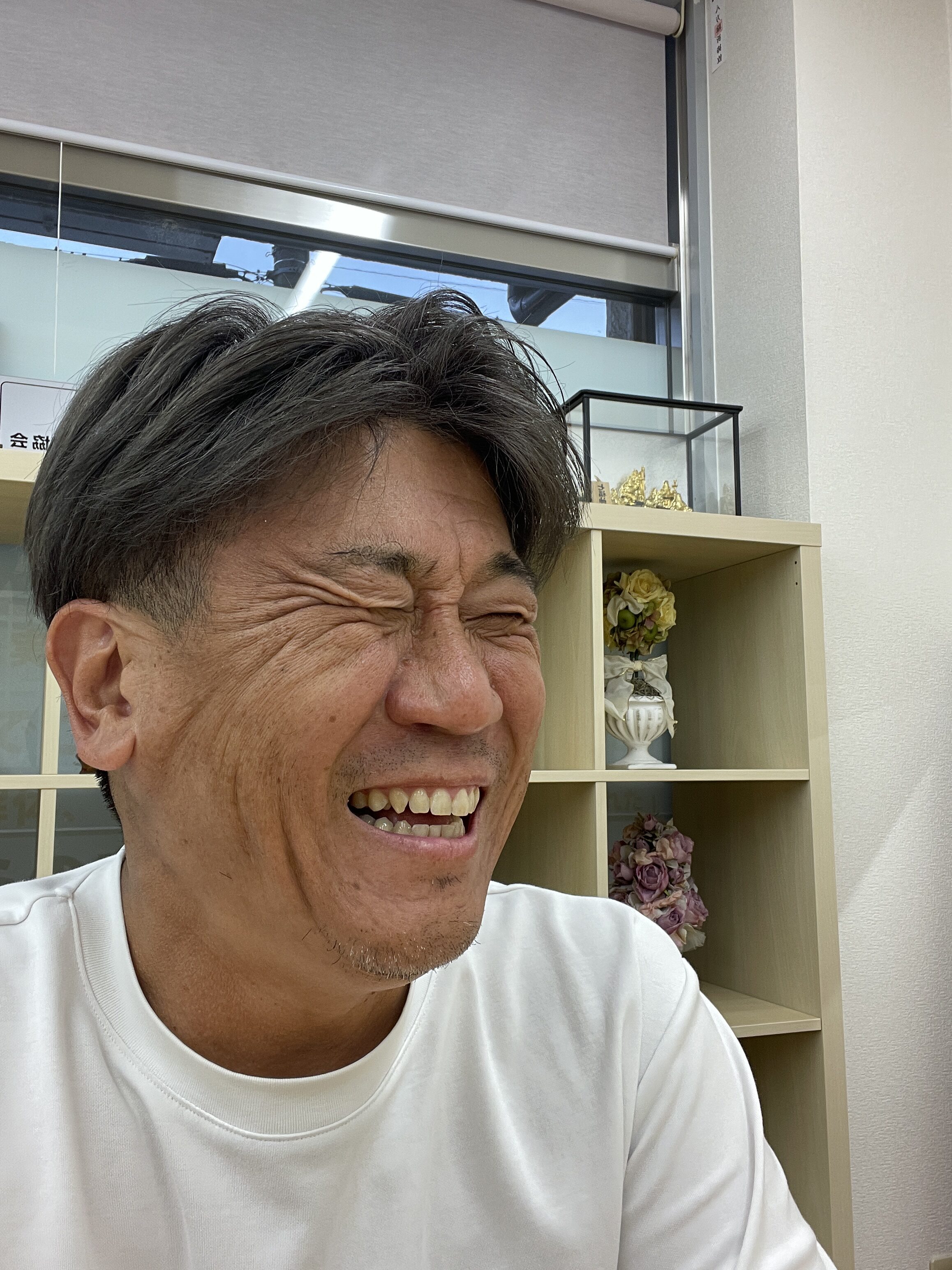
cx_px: 476
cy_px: 635
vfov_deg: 60.0
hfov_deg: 46.8
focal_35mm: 30
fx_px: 1100
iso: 100
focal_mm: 2.71
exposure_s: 1/60
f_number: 2.2
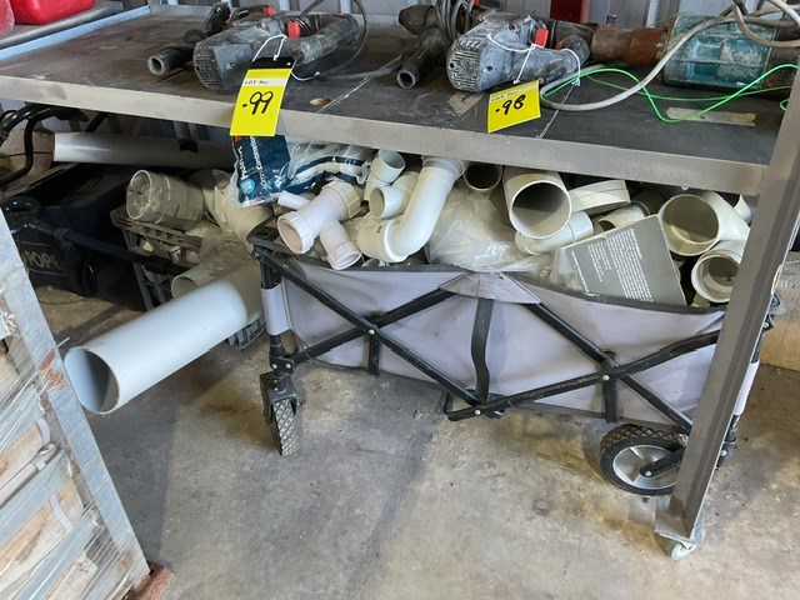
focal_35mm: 29
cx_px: 400
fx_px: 670
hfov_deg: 61.7
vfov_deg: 48.2
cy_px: 300
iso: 80
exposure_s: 1/50
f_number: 1.8
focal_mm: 3
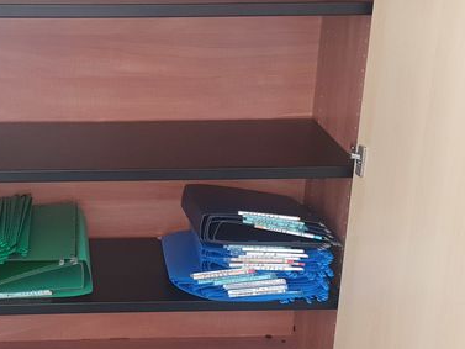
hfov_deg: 27.7
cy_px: 165
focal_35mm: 69
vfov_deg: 21.3
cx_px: 105
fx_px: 927
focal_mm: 4.32
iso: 160
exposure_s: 1/25
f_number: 2.4
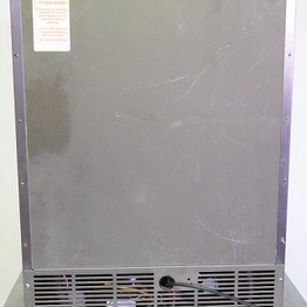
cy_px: 136
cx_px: 154
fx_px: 482
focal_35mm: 48
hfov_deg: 35.4
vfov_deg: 35.3
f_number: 11
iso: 3200
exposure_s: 1/15
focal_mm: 13.84
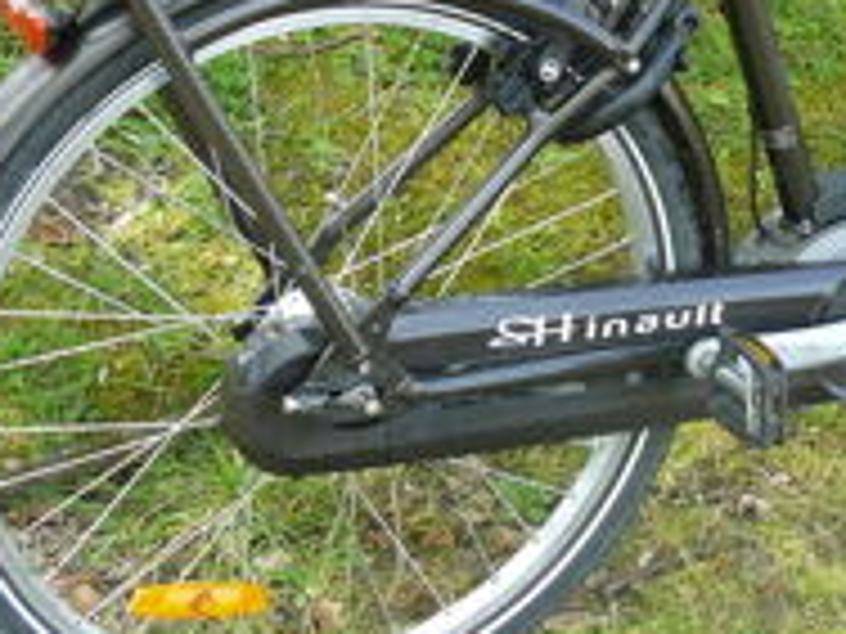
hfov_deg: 20.8
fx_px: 2248
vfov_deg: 15.5
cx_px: 801
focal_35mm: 92
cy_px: -108
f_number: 3.2
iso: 100
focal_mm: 6
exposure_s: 1/100
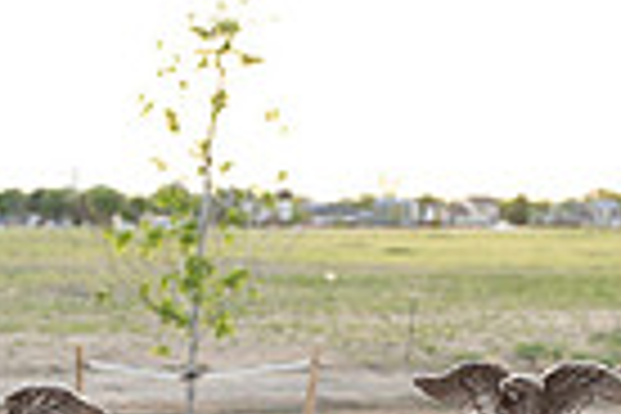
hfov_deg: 18.7
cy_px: 749
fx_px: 1880
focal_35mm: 109
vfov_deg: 11.6
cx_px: 202
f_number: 6.3
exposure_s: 1/60
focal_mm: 26
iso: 160
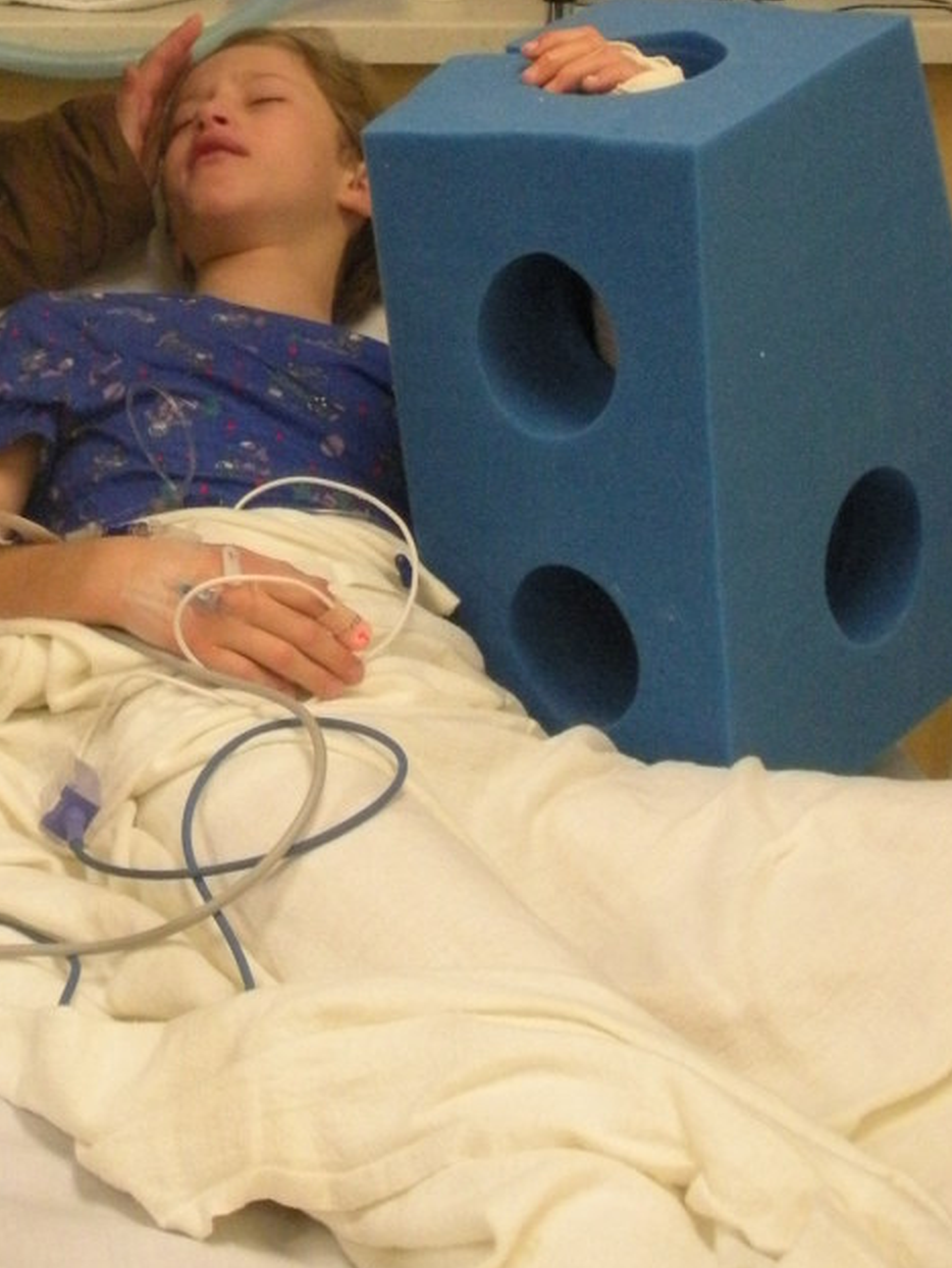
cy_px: 352
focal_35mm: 79
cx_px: 16
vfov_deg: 24.5
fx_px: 2895
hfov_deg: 18.2
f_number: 3.5
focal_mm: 6.3
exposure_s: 1/29
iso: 400
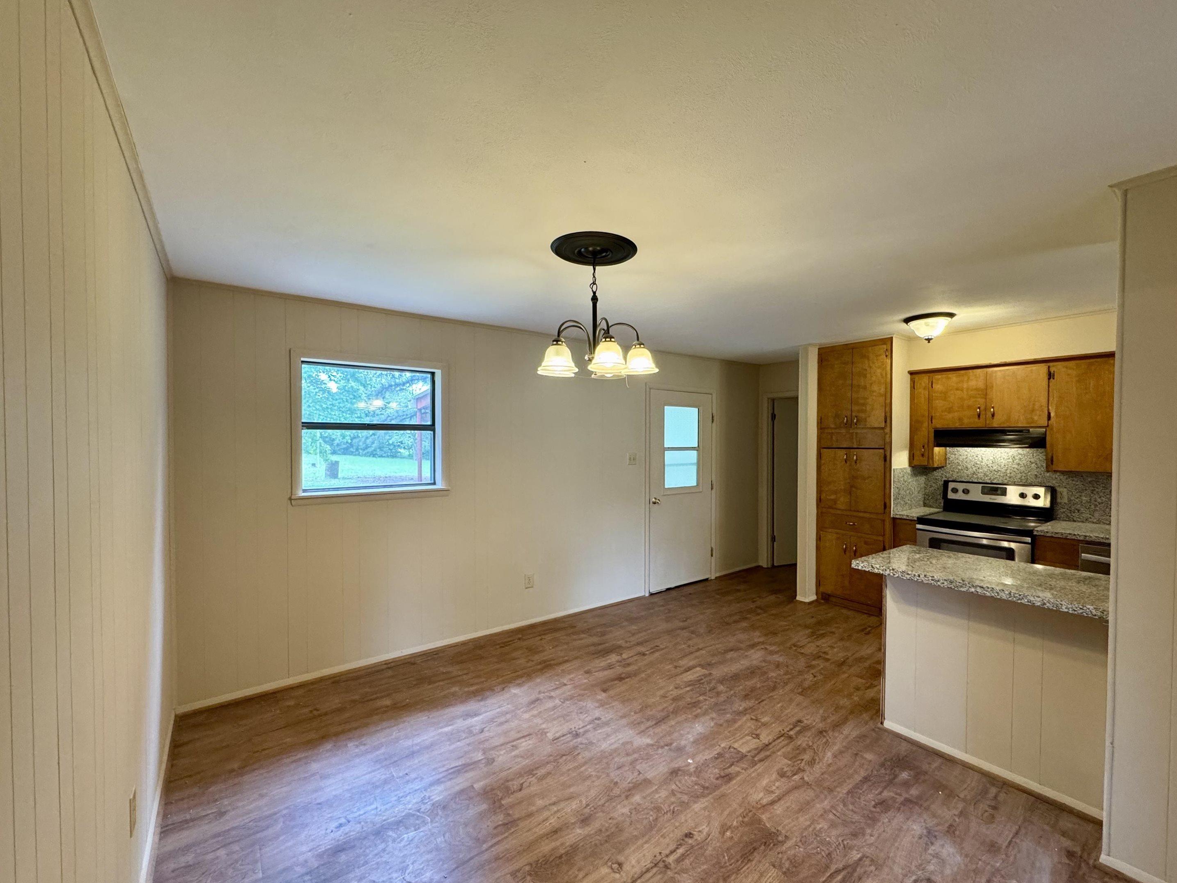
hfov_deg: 98.1
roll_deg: +0.0
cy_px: 446
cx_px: 624
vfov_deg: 81.7
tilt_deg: -1.8
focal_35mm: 15
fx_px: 510
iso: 320
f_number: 2.2
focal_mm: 2.22
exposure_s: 1/60
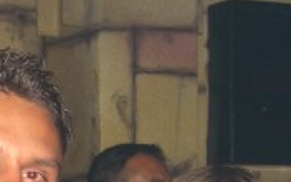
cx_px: 31
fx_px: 1087
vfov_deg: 9.1
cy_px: 331
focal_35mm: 137
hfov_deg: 15.1
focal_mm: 7.9
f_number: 2.8
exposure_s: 1/60
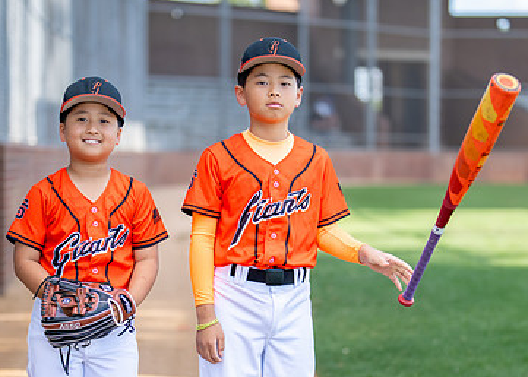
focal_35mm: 99
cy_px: 282
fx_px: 1485
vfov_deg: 14.4
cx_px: 248
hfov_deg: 20.2
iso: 125
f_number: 1.2
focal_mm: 50
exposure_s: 1/2000
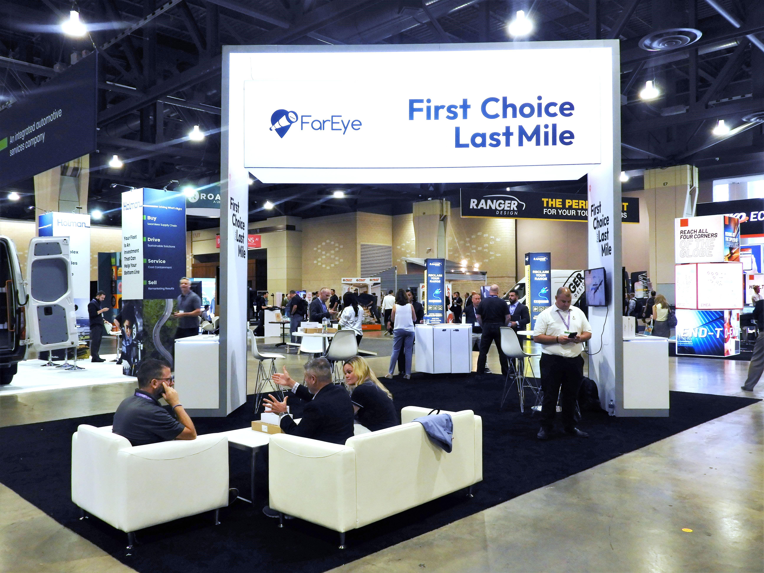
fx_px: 662
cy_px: 286
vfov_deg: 46.8
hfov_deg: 60.0
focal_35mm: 30
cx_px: 382
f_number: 3.5
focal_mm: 5.4
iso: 160
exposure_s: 1/30
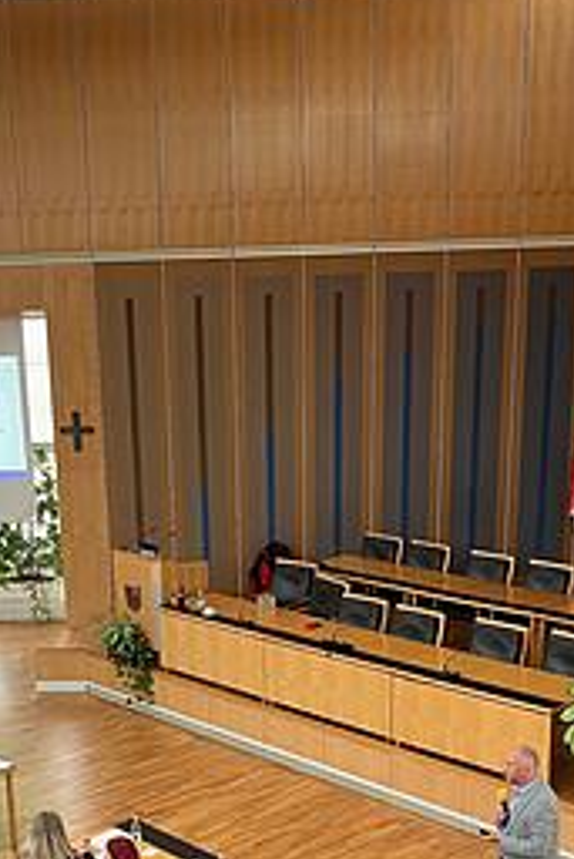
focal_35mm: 40
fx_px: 955
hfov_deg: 33.2
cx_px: 208
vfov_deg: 48.4
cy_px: 419
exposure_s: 1/85
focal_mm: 3.99
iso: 80
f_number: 1.8
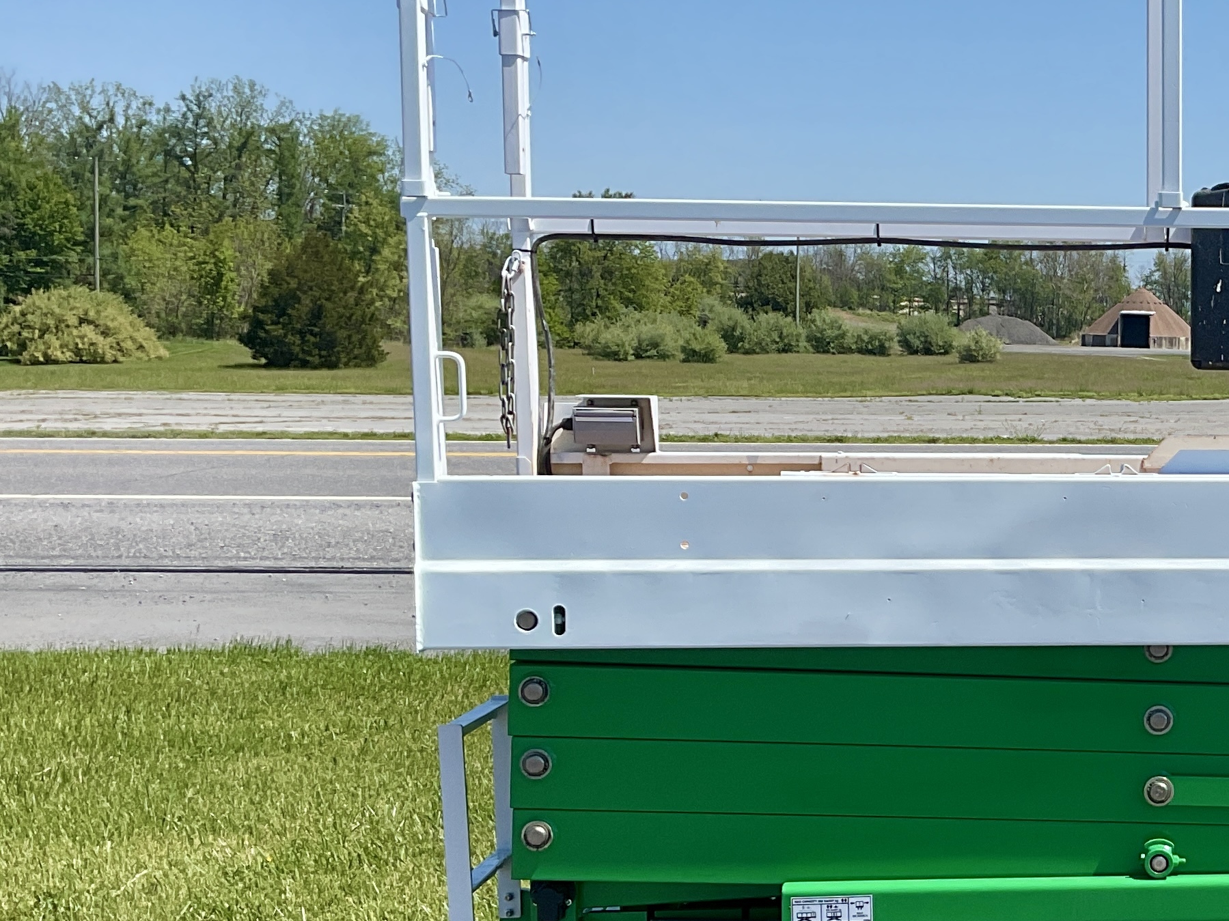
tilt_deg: -5.1
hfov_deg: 27.8
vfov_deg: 22.6
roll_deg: -1.5
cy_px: 537
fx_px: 2308
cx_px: 1268
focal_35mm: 65
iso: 16
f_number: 1.8
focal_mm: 3
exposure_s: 1/2141
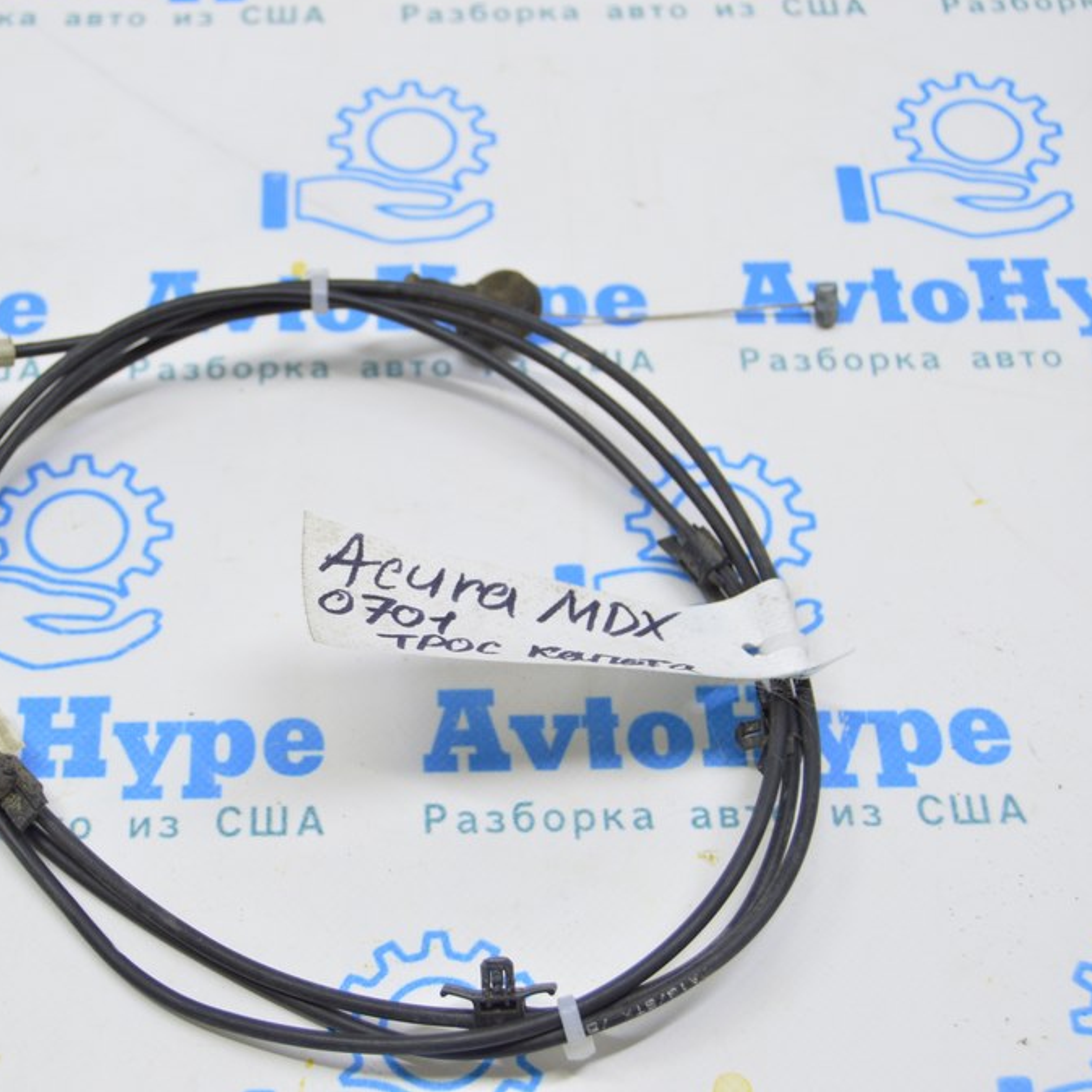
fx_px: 2213
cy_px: 541
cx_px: 378
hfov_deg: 27.6
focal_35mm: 62
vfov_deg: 27.7
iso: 400
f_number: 5.6
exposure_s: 1/20
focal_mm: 32
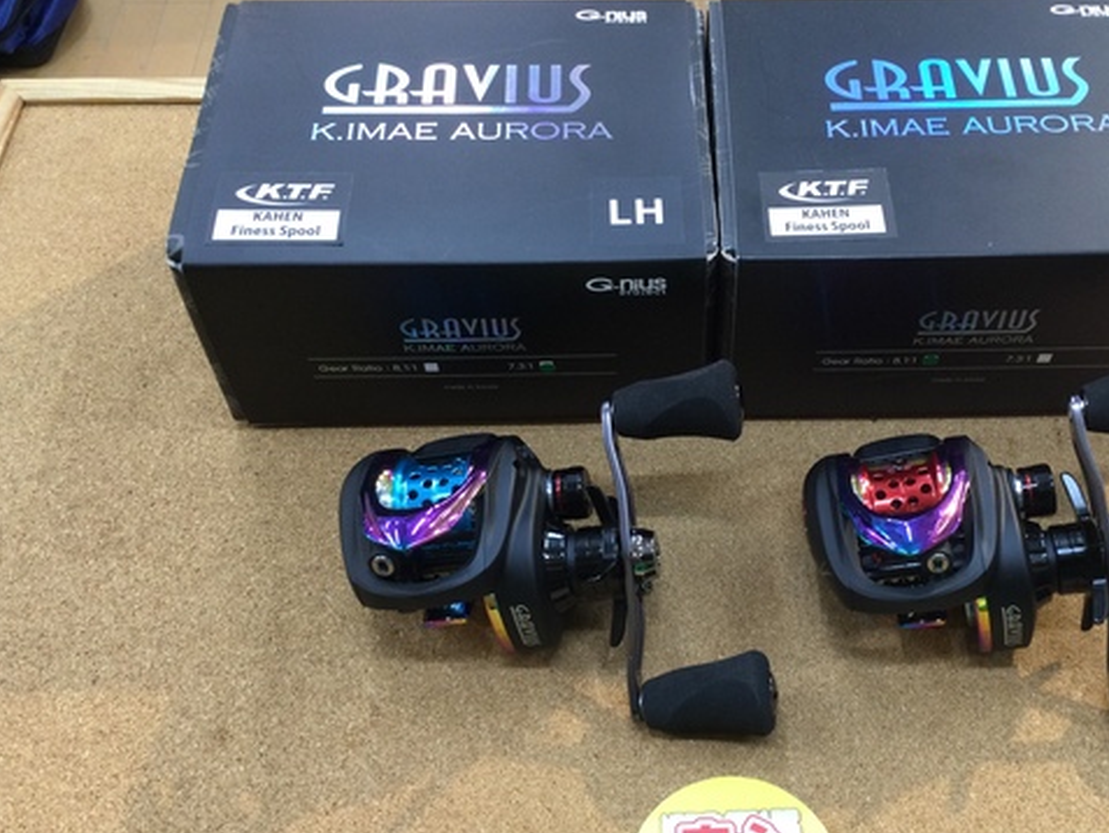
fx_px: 1250
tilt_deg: -55.9
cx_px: 677
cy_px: 500
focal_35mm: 39
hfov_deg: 47.5
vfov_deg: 36.7
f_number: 2.4
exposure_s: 1/30
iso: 64
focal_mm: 3.3
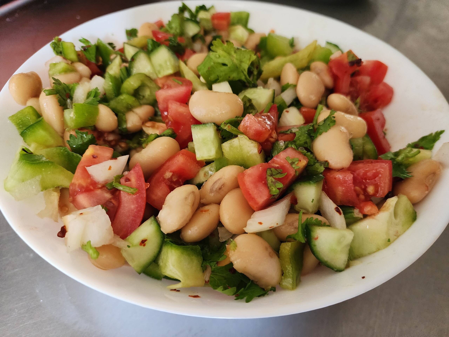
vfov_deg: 58.9
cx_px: 224
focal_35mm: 23
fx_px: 298
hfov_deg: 73.9
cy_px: 168
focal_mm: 6.4
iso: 640
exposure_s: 1/60
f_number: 1.8
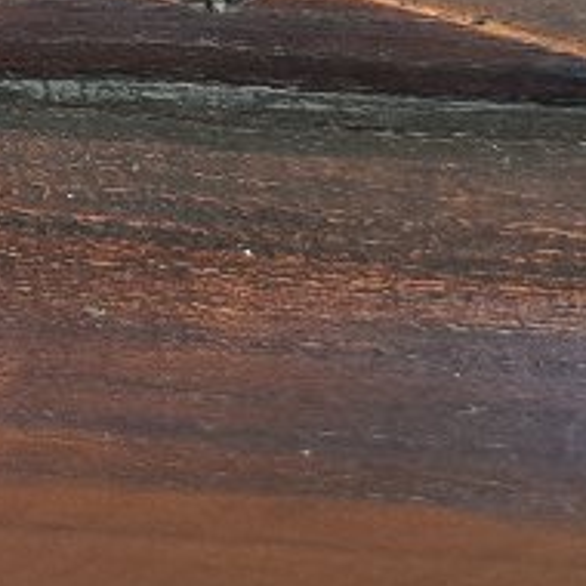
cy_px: -185
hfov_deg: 10.8
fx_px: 2566
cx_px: -885
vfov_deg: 12.6
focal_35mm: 134
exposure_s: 1/60
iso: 200
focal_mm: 5.23
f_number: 1.8
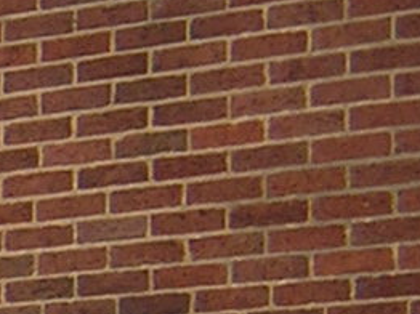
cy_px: 453
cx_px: -755
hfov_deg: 8.0
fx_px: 2667
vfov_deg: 6.7
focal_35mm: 220
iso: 100
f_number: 2.6
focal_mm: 4.7
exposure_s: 1/330
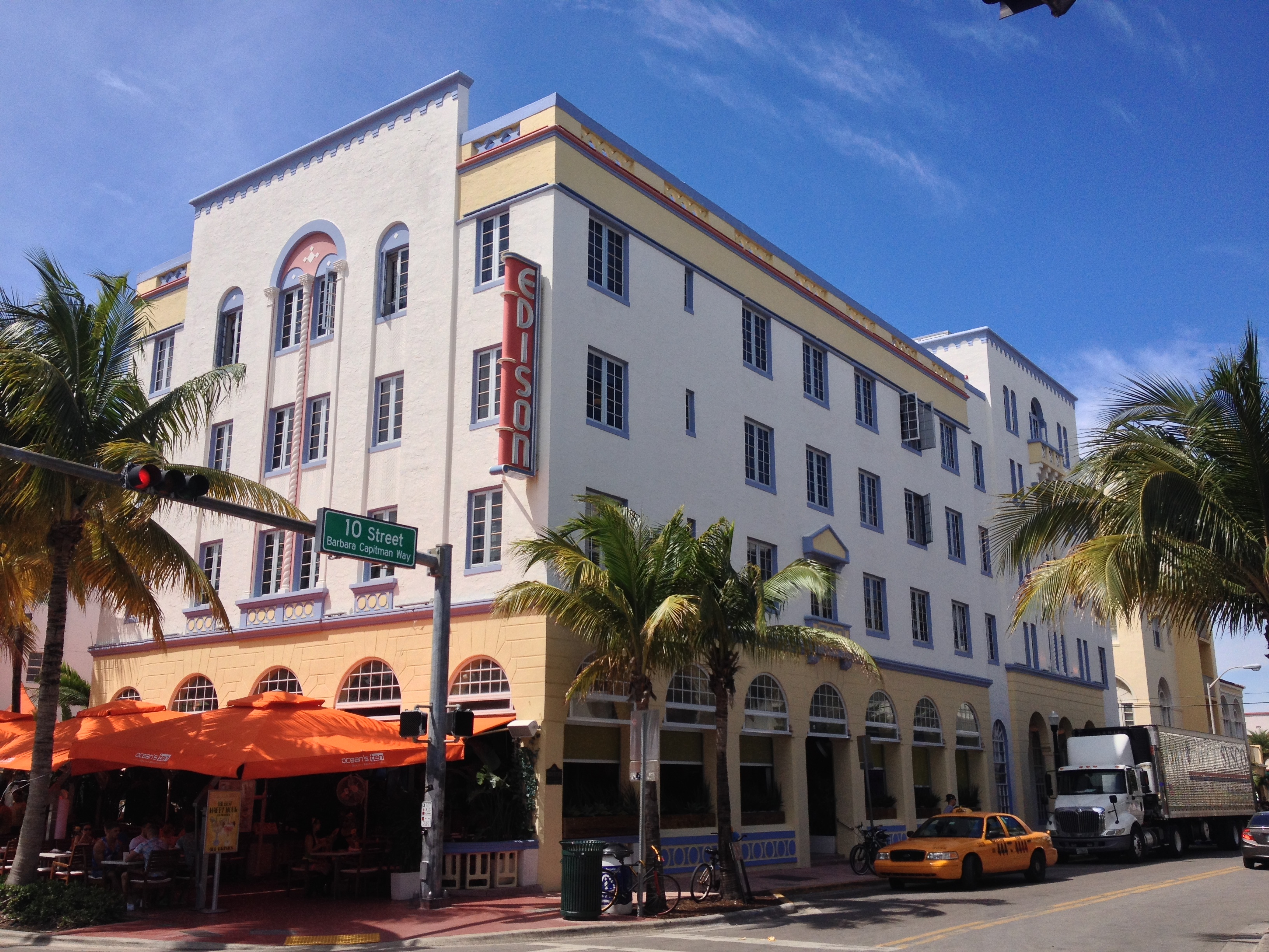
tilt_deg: +12.0
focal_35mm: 35
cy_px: 476
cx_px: 634
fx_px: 1283
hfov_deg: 52.6
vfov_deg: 40.7
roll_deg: +0.0
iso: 50
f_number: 2.4
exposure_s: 1/2404
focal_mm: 4.28
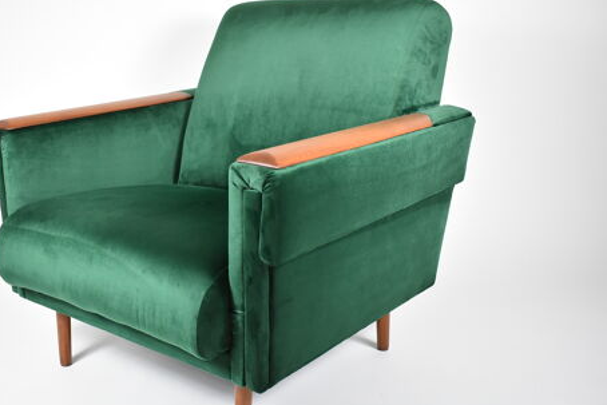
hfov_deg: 46.4
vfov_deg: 32.2
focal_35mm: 42
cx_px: 238
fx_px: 703
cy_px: 212
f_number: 4
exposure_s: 1/125
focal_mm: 21
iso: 1400
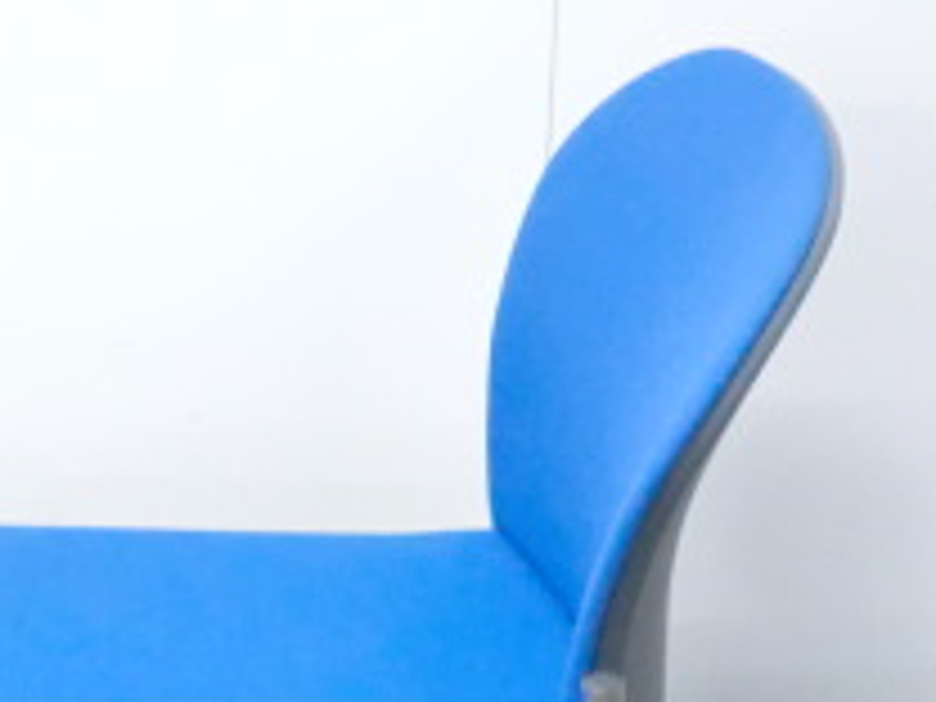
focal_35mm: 117
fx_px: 3164
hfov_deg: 16.8
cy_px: 598
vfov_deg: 12.6
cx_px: 320
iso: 800
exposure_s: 1/25
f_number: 3.9
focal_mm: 6.9
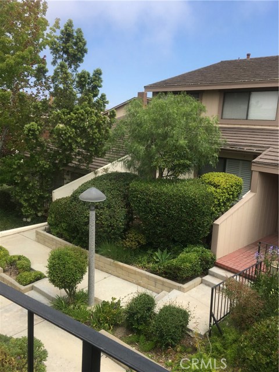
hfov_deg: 48.2
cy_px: 186
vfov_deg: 61.7
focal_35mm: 29
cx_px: 140
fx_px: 312
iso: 25
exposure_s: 1/1131
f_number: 2.2
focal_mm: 4.15
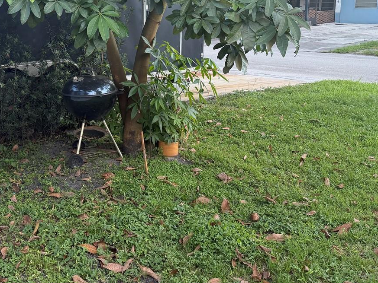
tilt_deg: -7.7
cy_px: 85
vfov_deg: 32.5
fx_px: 481
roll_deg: +0.7
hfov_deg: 41.0
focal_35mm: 44
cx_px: 71
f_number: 1.78
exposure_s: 1/237
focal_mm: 6.76
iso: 200
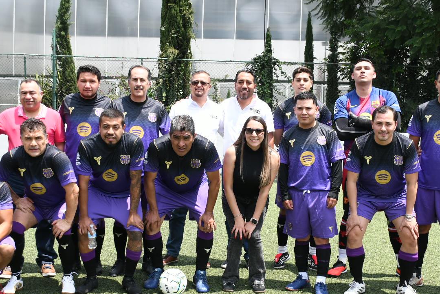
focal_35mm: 51
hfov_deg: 38.9
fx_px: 623
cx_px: 229
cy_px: 160
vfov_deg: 26.5
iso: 500
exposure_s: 1/1000
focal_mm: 23
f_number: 5
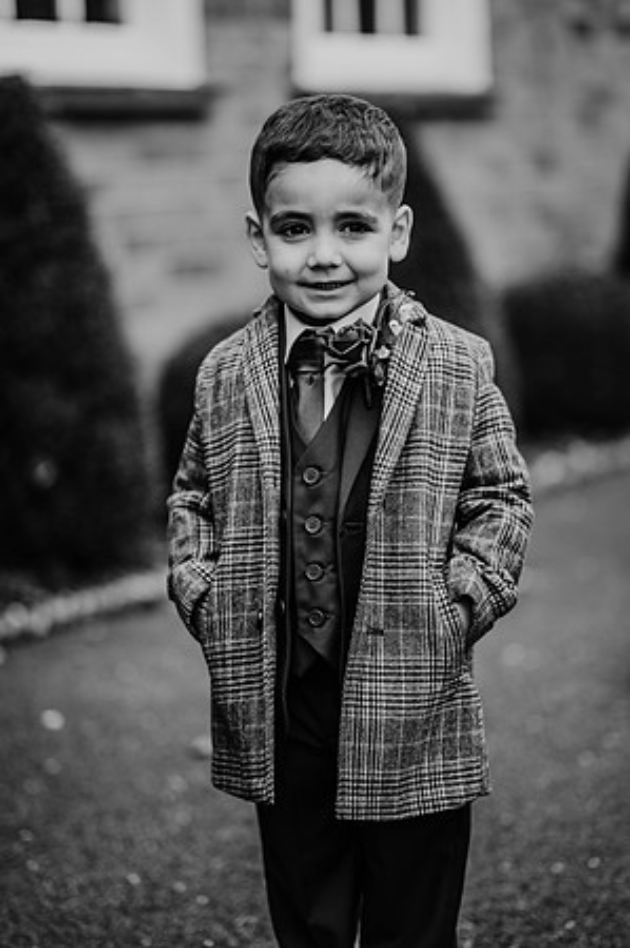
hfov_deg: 16.0
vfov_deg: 23.9
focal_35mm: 85
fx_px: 2236
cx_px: 315
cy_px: 474
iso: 100
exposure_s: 1/320
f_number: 1.8
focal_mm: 85
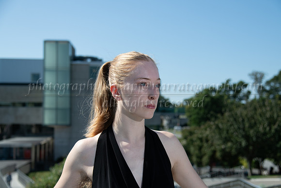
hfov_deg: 40.2
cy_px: 94
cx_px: 146
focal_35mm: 49
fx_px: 384
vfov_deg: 27.5
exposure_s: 1/2500
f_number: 4
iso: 200
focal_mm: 46
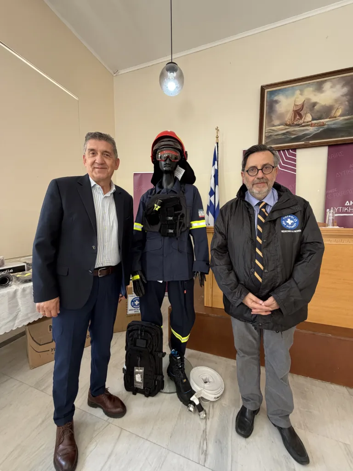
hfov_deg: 85.7
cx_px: 176
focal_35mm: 14
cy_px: 236
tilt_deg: -4.8
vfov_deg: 102.1
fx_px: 190
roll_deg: -0.2
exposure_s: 1/121
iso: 250
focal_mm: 2.22
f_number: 2.2
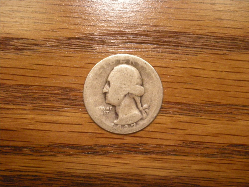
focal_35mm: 76
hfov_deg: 25.7
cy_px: 94
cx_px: 124
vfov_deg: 19.4
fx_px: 547
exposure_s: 1/34.8
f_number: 3.9
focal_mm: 12.3
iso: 400
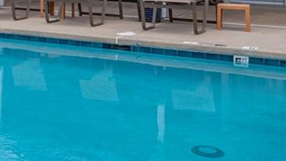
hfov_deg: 20.5
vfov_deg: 12.9
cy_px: -40
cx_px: -127
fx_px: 690
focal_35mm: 91
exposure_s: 1/4000
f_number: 8
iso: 320
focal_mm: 16
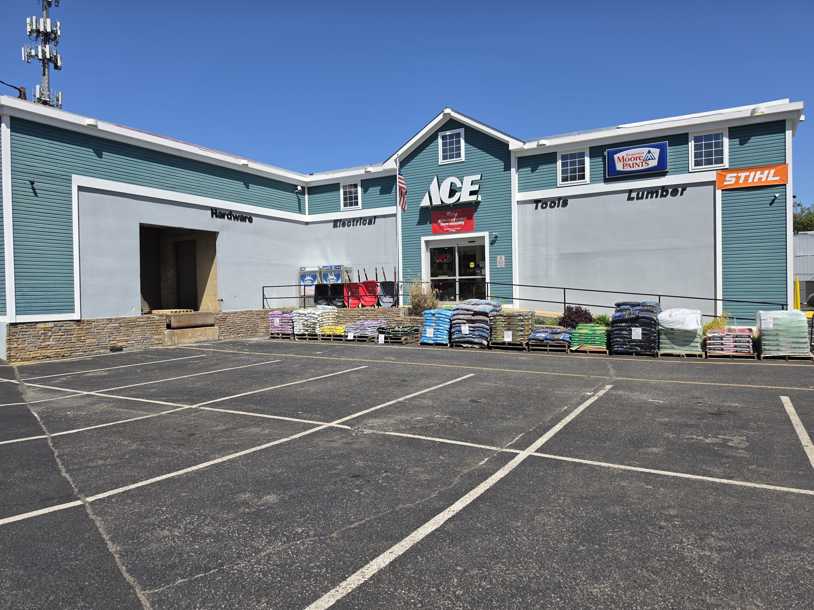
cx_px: 407
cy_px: 305
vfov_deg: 58.9
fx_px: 541
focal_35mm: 23
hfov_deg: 73.9
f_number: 1.4
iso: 64
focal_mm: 6.5
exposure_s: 1/7939
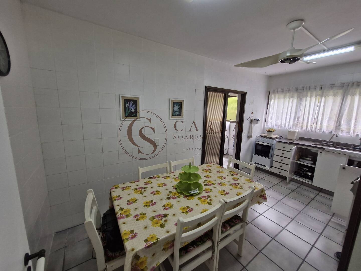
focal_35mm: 13
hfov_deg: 106.2
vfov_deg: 89.9
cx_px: 180
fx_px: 136
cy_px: 136
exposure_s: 1/60
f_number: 2.2
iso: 100
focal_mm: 1.74
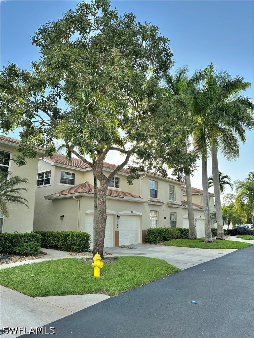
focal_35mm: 24
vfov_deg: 71.6
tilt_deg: +12.3
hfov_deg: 56.8
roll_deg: -0.7
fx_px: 235
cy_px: 169
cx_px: 127
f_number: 1.78
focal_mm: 6.86
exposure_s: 1/1412
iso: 80
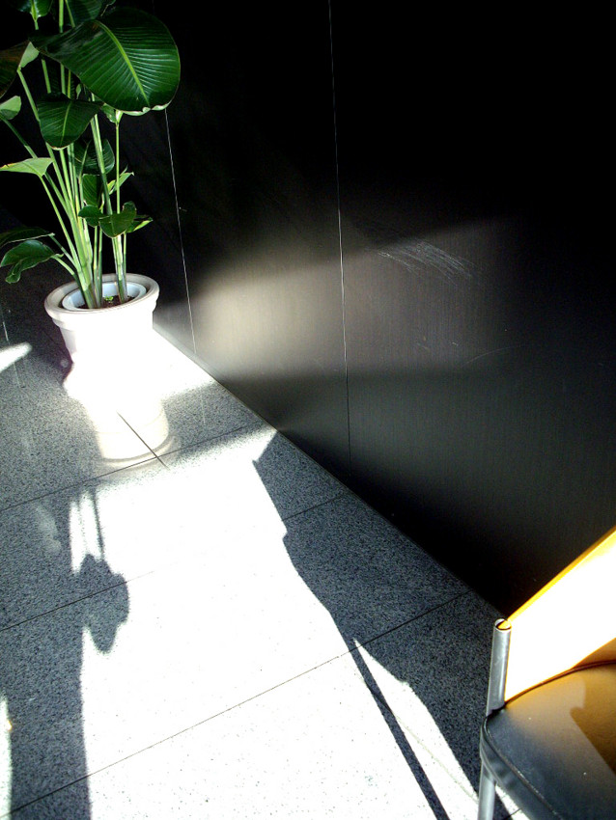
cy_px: 410
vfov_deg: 50.1
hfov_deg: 38.7
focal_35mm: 37
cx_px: 308
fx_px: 877
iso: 129
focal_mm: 6.2
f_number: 2.8
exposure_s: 1/125
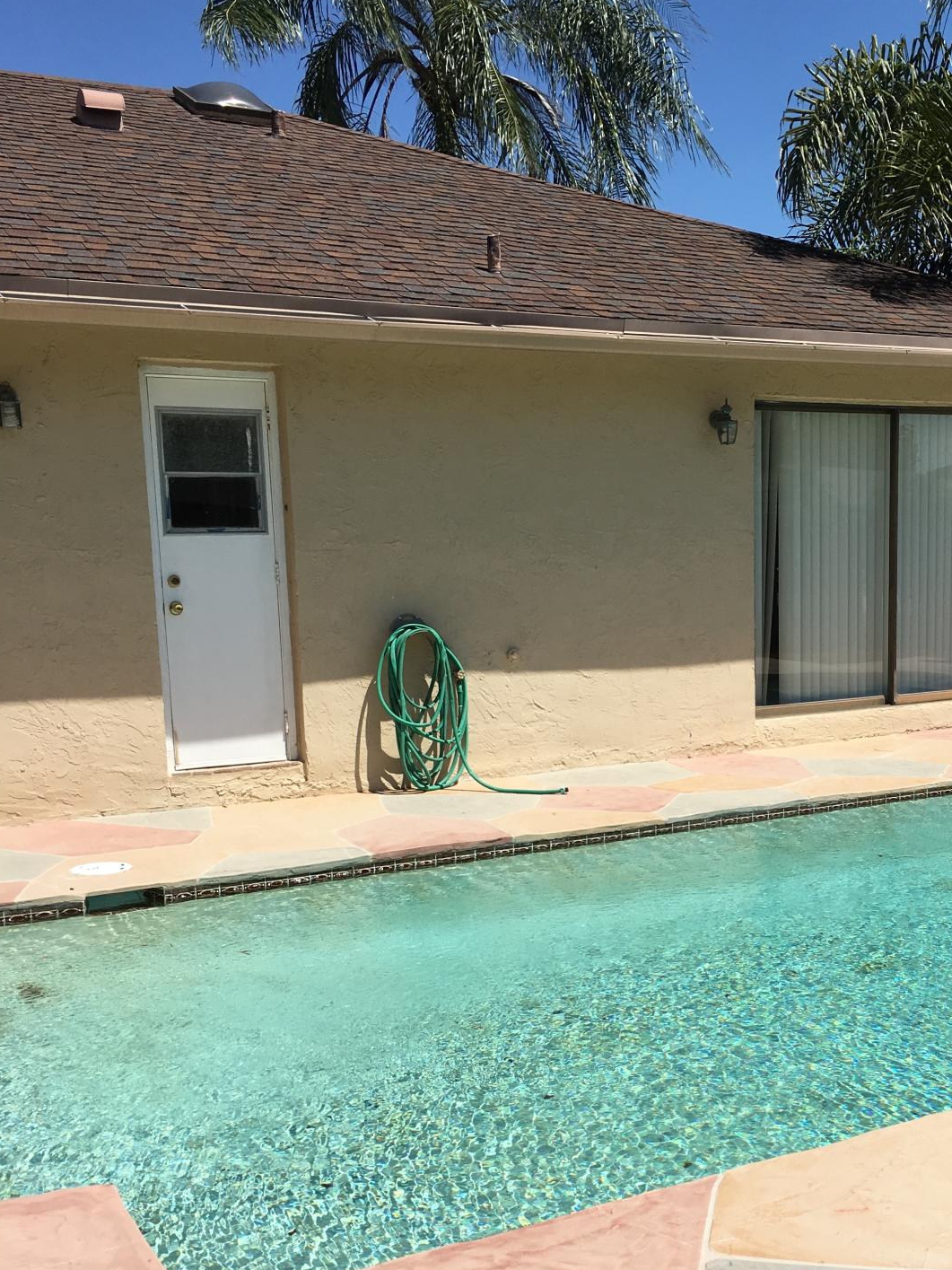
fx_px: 1504
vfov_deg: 45.4
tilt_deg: -9.8
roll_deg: +1.8
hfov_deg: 34.7
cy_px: 793
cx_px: 662
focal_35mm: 41
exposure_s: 1/2481
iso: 25
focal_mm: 4.15
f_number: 2.2
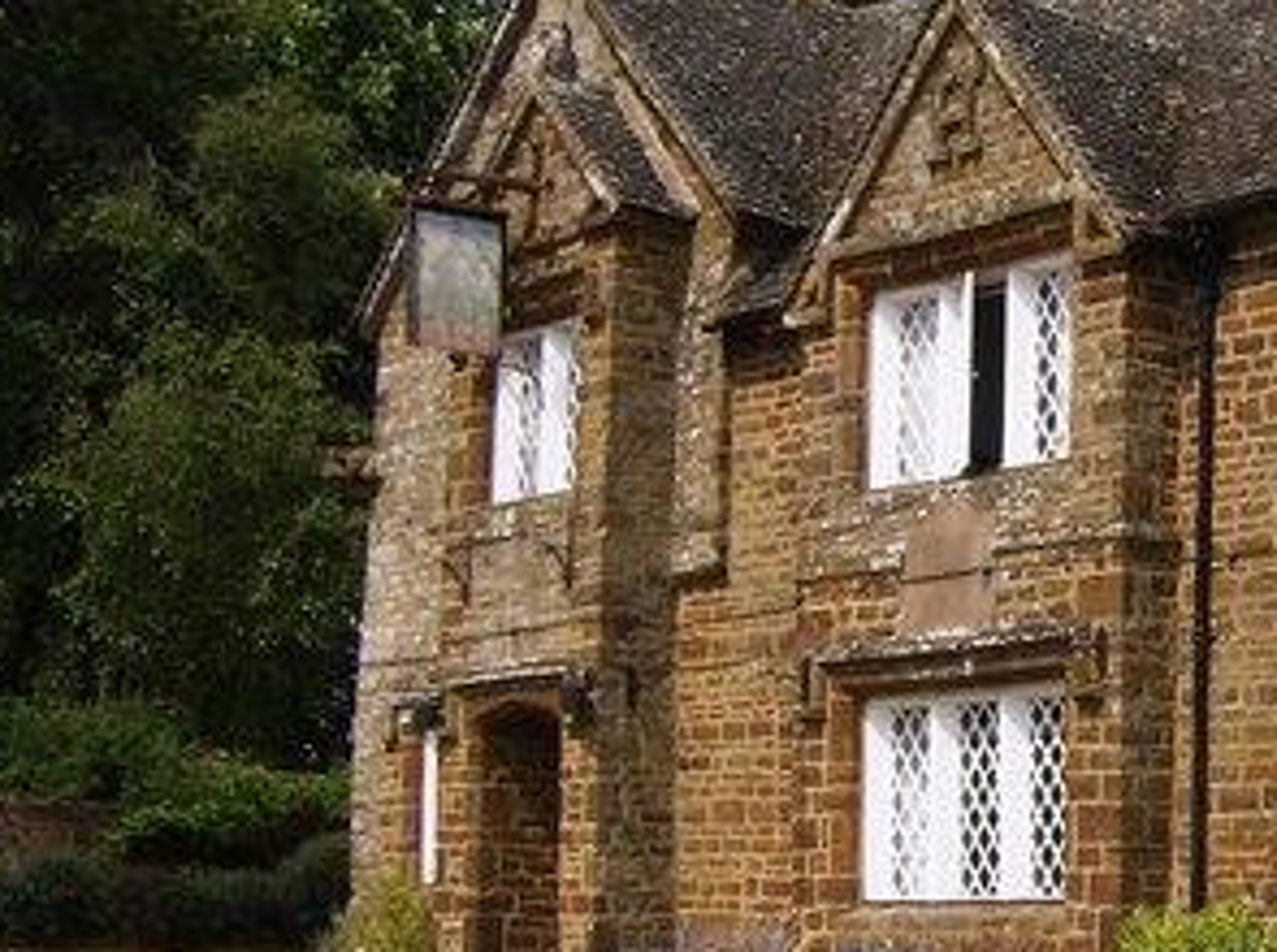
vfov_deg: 18.8
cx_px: 1186
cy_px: 409
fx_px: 2872
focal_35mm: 78
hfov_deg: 24.3
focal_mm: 6
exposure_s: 1/1264
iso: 100
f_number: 4.7
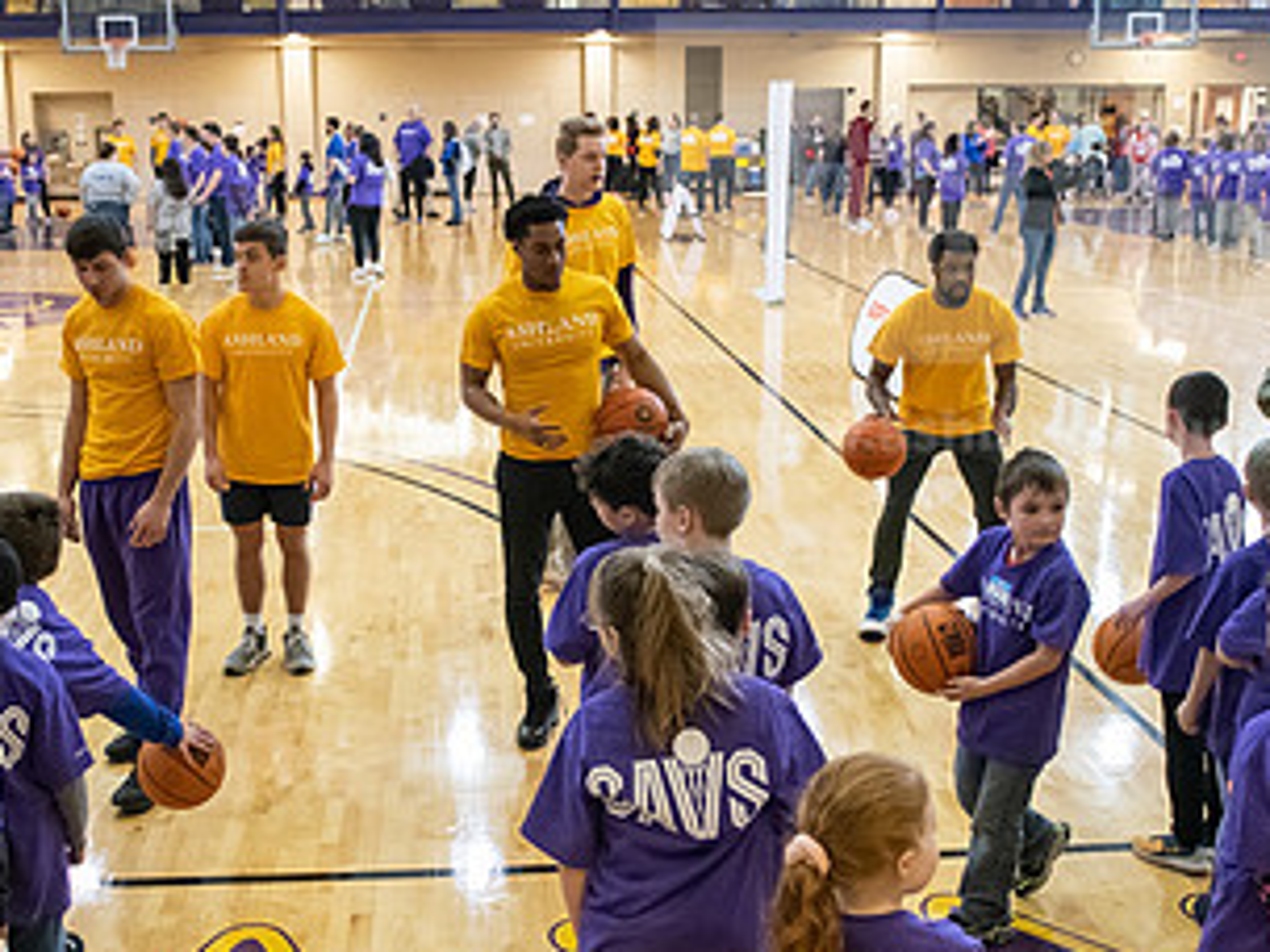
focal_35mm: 44
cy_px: 520
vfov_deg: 32.9
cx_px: 531
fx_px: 1614
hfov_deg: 42.8
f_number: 3.5
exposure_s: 1/200
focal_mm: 24
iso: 5000
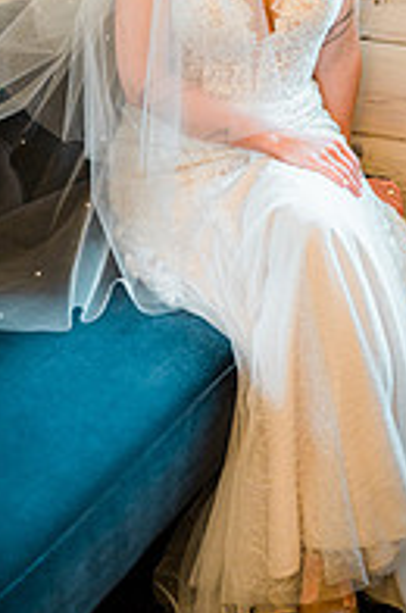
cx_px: 192
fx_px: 1324
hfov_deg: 17.4
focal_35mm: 78
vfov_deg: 25.4
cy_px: 81
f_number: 2.8
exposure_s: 1/200
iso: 500
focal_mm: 34
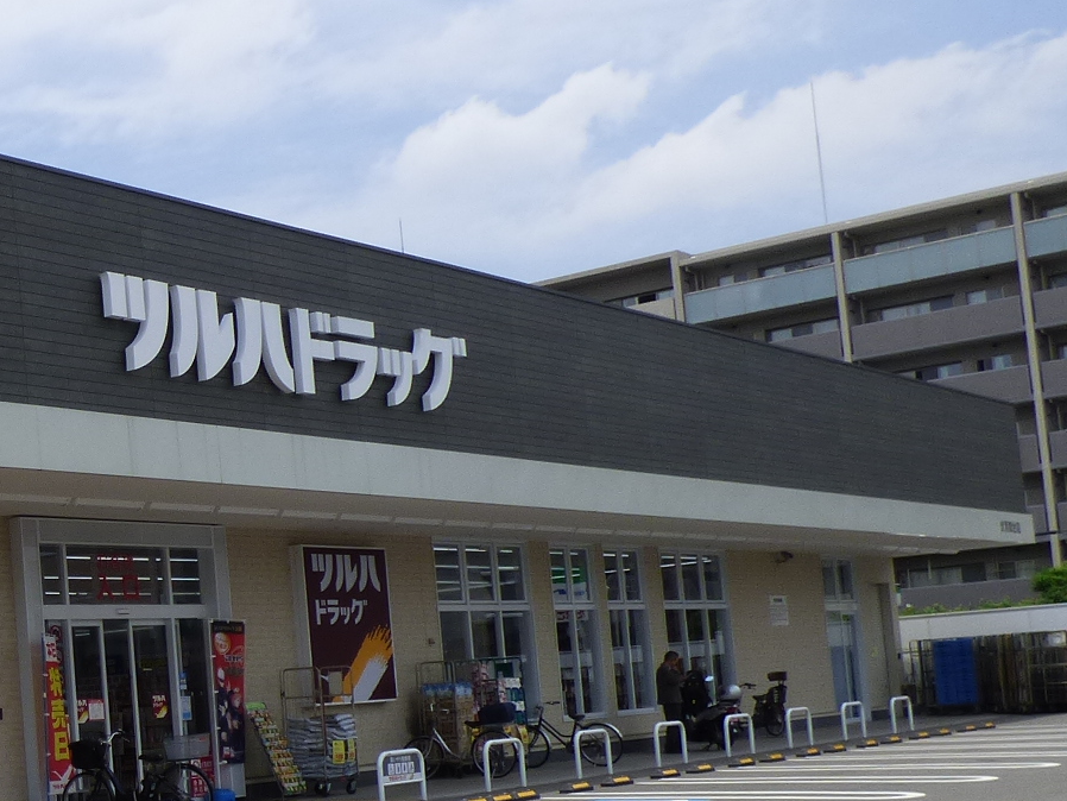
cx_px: -252
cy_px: 611
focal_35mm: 57
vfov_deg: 25.3
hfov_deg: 28.7
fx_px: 1757
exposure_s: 1/1600
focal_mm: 3.58
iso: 100
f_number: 3.2
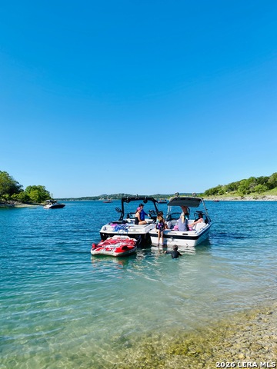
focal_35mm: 26
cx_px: 138
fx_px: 277
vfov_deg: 67.3
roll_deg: +1.0
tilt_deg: +3.8
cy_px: 184
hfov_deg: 53.1
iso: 32
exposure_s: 1/2967
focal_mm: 4.25
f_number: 1.8
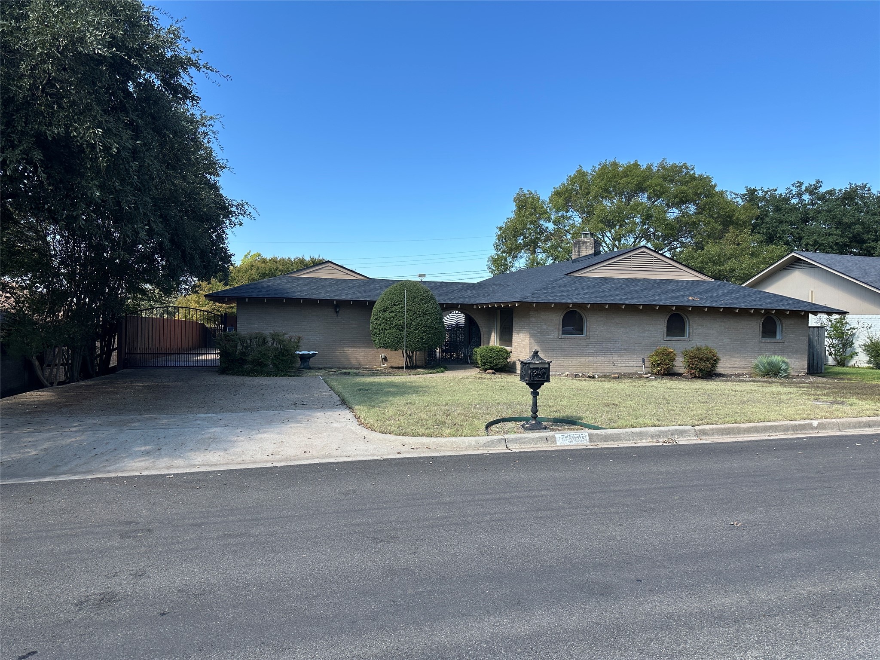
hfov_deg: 71.6
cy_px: 330
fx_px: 610
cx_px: 440
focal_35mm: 24
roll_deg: -1.6
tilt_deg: -0.4
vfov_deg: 56.8
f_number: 1.78
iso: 80
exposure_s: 1/2203
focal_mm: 6.86
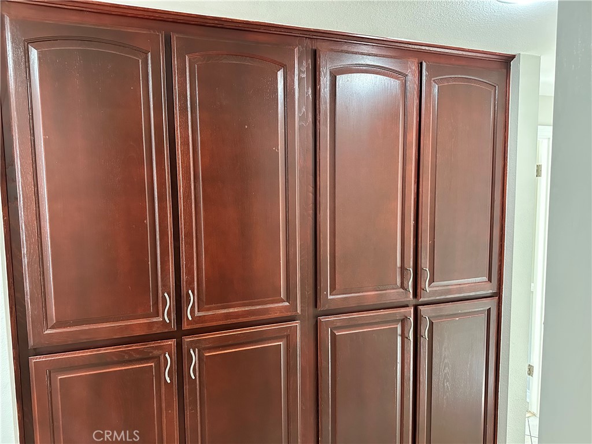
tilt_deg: -5.4
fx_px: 410
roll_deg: +0.9
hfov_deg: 71.6
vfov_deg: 56.8
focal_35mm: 24
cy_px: 222
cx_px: 296
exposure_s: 1/60
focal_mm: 6.86
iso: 640
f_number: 1.78
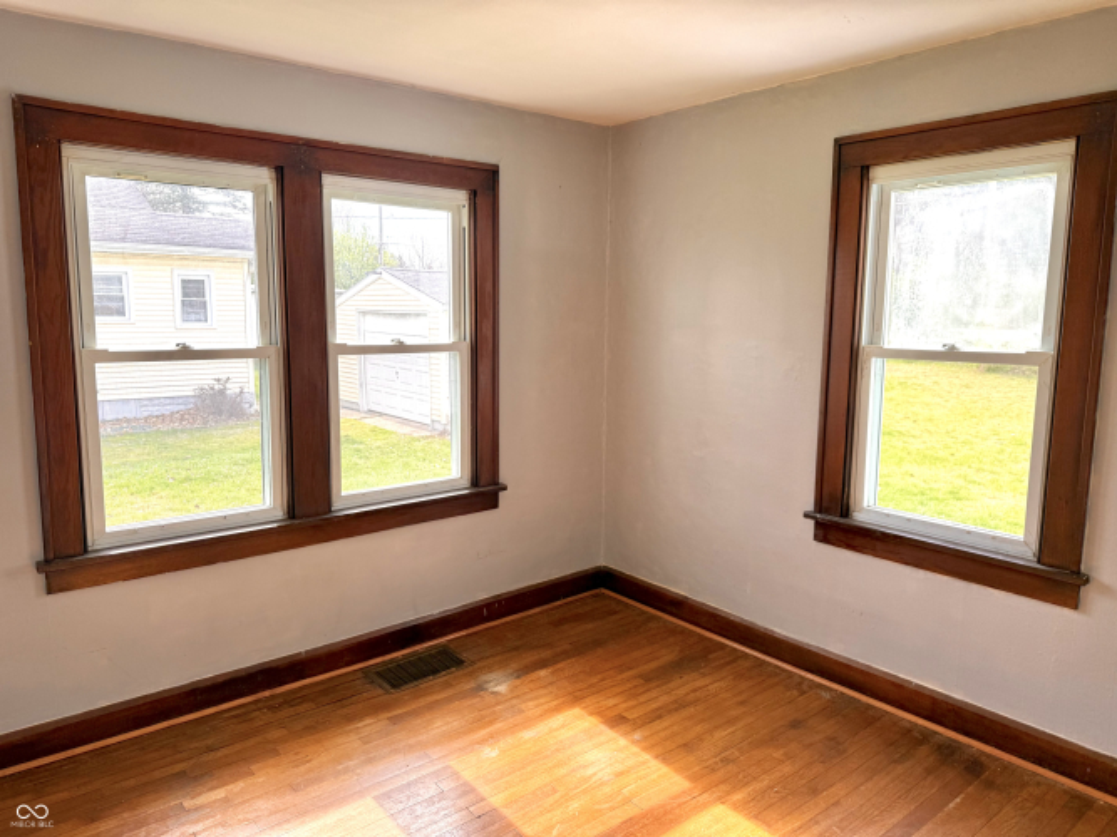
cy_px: 418
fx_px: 774
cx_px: 558
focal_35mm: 24
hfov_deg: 71.6
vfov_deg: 56.8
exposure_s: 1/385
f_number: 1.78
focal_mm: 6.76
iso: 80
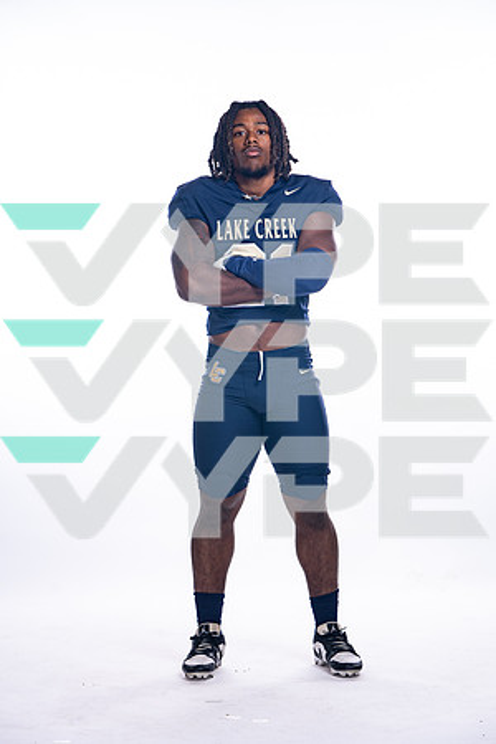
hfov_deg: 14.0
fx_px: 2025
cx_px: 248
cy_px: 372
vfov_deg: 20.8
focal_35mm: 98
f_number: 6.3
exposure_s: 1/250
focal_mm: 98
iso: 400
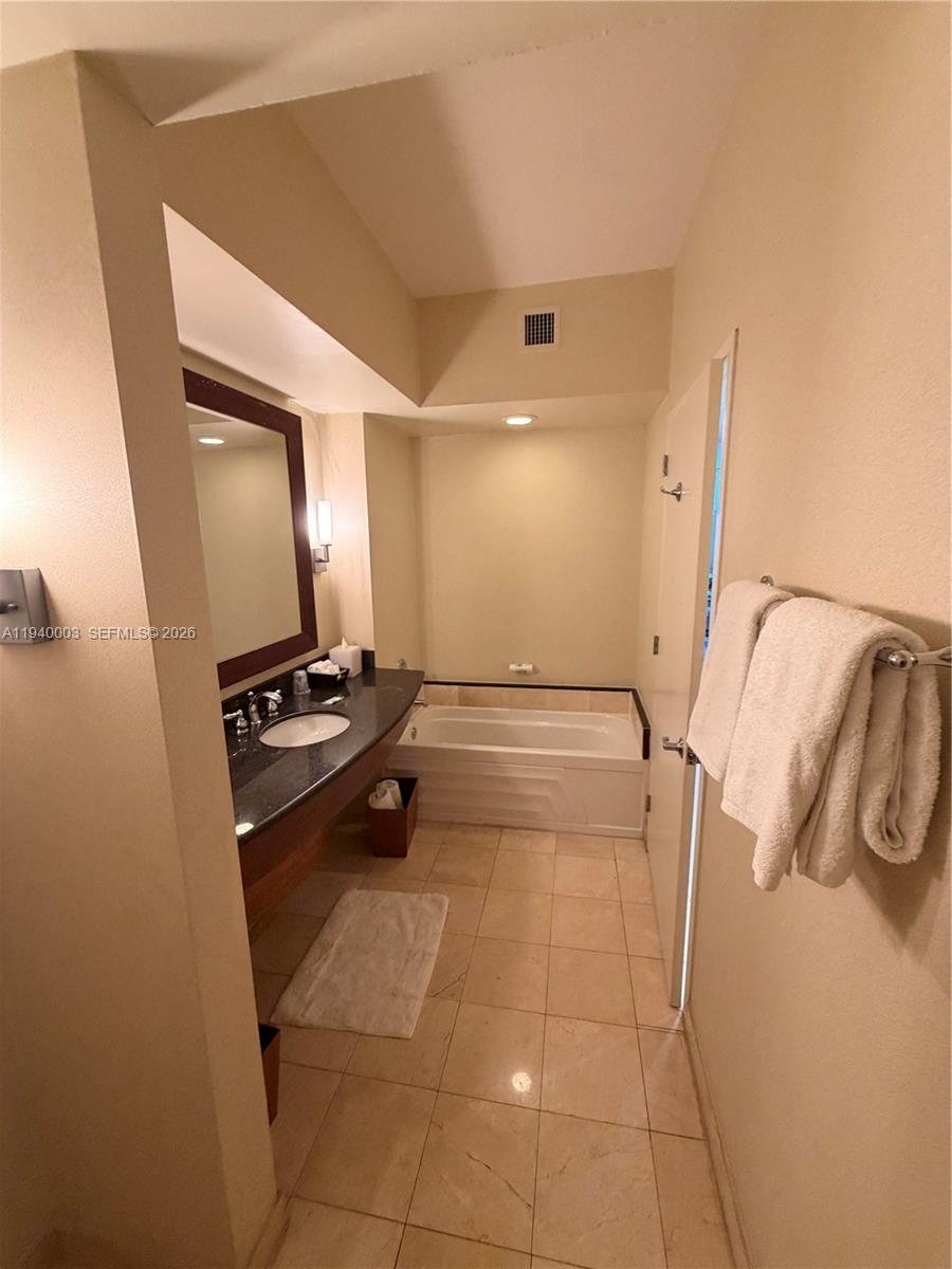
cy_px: 634
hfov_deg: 85.7
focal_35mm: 14
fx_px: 513
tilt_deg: -7.7
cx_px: 476
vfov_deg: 102.1
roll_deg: -0.6
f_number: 2.2
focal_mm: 2.22
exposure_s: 1/60
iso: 250
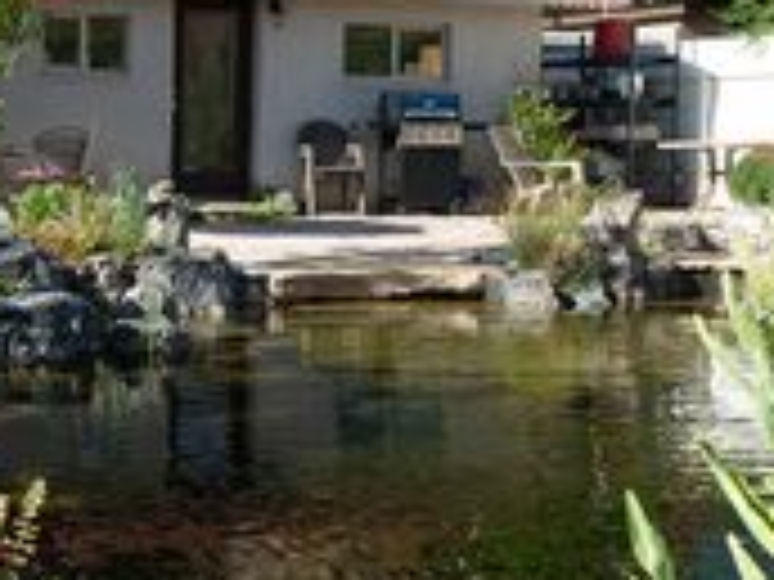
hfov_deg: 23.1
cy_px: 151
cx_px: 198
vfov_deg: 17.5
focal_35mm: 84
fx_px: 1878
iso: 400
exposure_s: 1/160
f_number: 10
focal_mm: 30
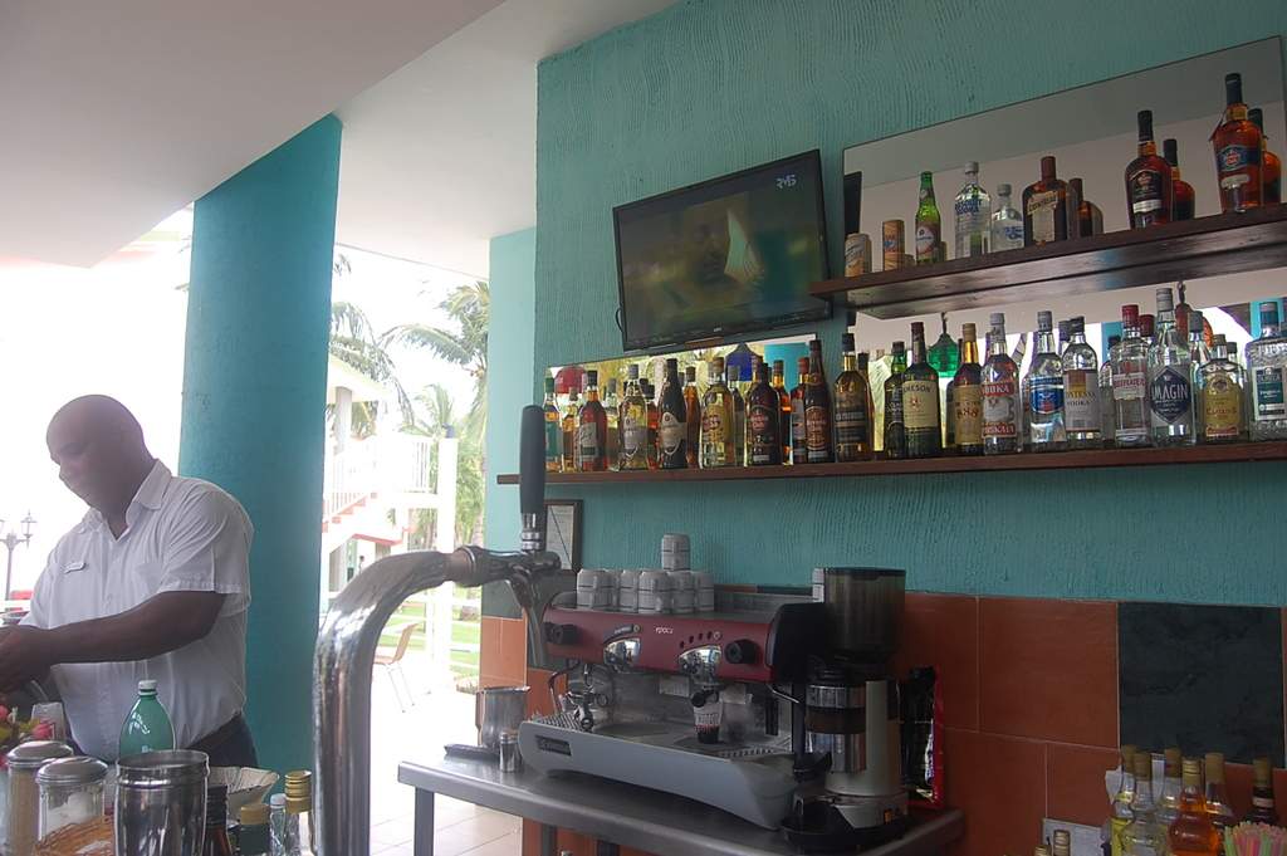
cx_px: 644
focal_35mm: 27
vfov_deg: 47.9
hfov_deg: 67.4
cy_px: 428
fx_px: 964
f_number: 5.6
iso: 250
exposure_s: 1/125
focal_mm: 18
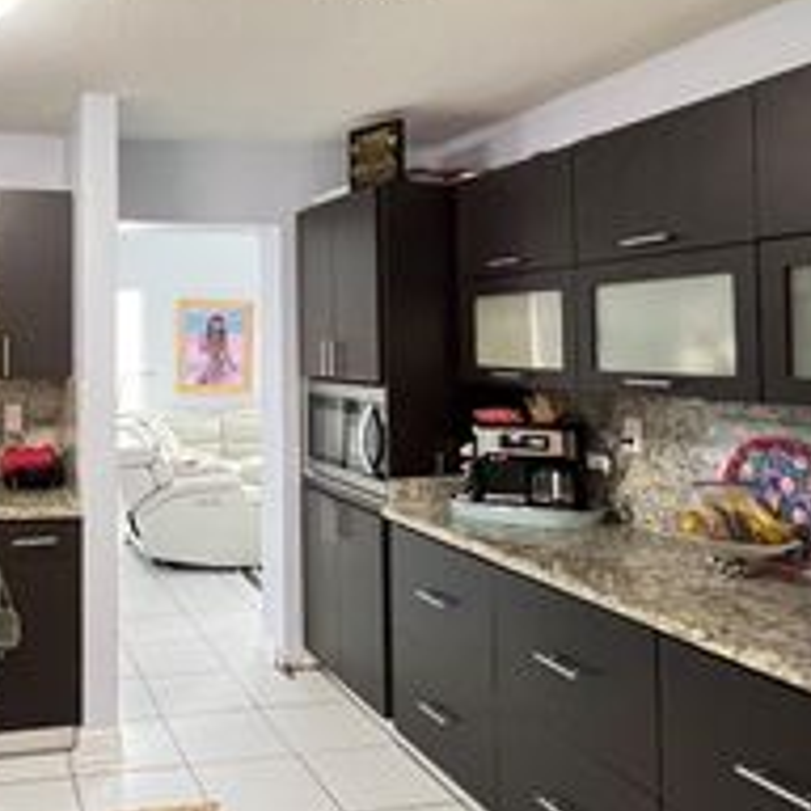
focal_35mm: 30
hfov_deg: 50.4
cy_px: 323
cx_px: 148
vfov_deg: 53.6
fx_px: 795
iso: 640
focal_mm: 1.57
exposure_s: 1/60
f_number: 1.8
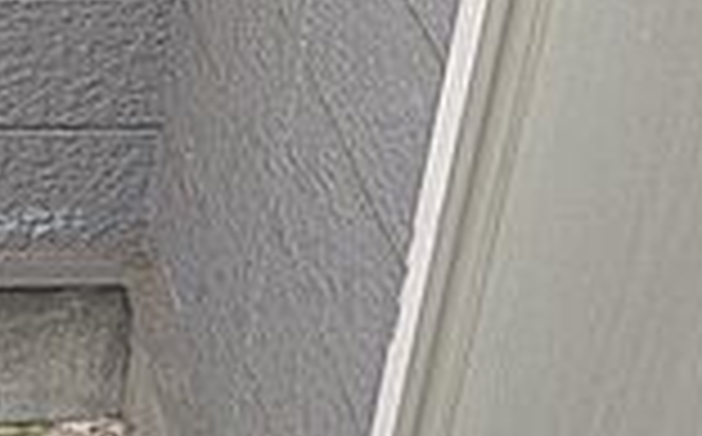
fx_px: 2082
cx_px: -238
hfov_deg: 17.8
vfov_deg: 11.8
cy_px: -27
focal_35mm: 109
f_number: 1.89
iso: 136
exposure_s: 1/24
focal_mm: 5.43
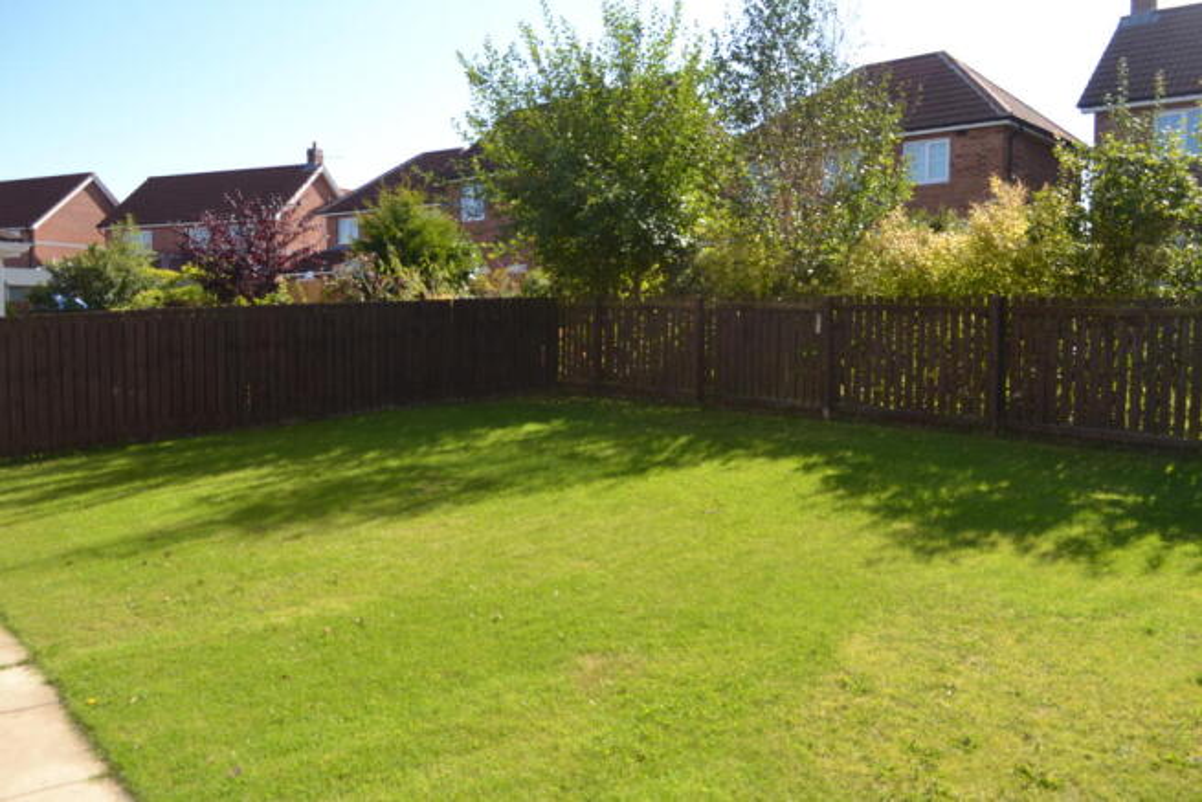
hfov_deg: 67.4
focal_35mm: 27
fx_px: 902
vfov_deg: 48.0
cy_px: 401
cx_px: 601
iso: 100
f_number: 6.3
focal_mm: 18
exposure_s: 1/200
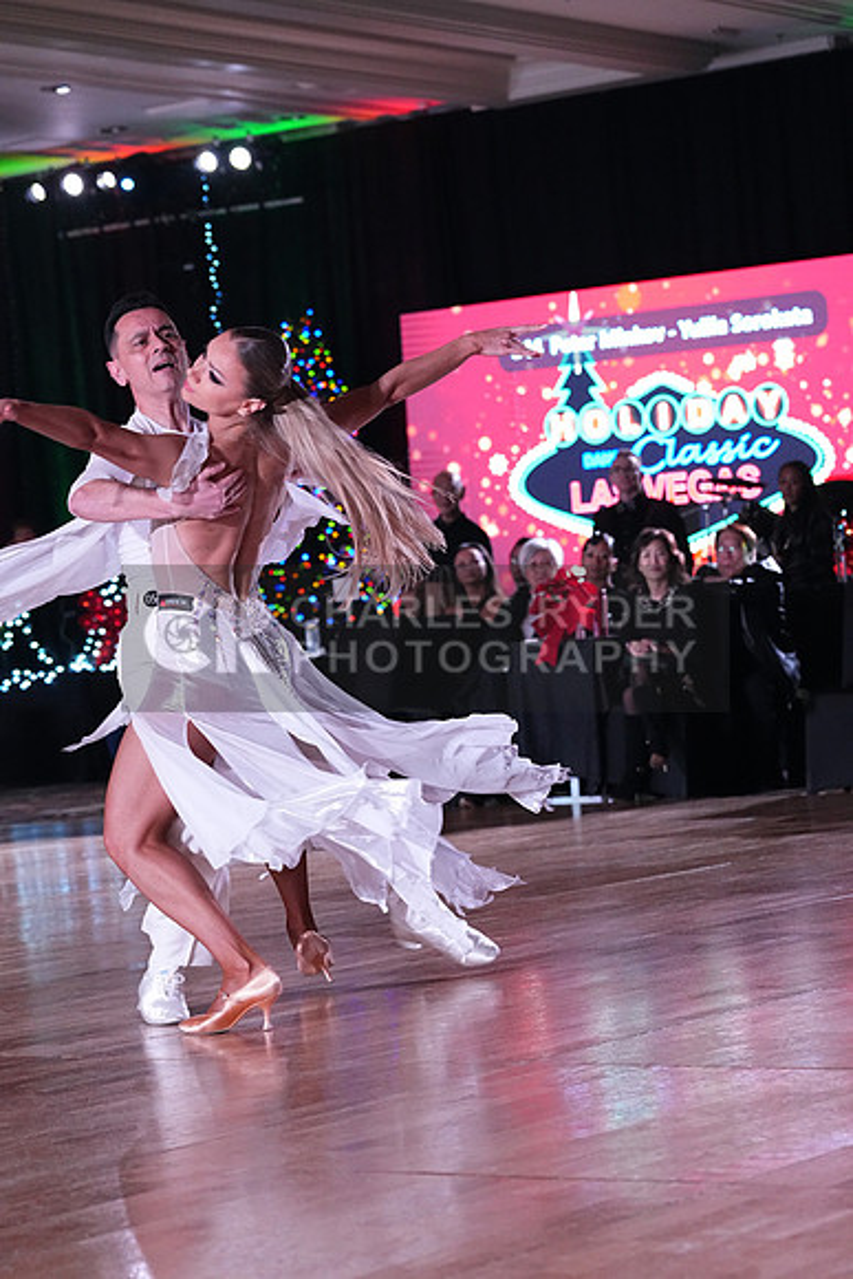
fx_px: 3374
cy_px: 640
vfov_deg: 21.5
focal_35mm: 95
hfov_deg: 14.4
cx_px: 426
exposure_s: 1/400
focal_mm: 95
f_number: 5.6
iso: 8000
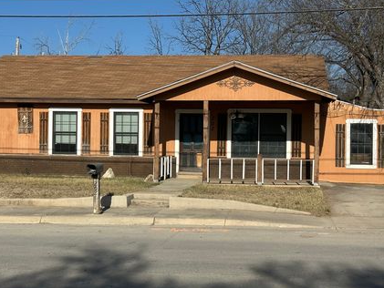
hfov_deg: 33.8
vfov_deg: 25.7
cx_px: 180
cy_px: 134
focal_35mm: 57
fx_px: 632
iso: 64
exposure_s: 1/6211
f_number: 1.78
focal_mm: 6.86
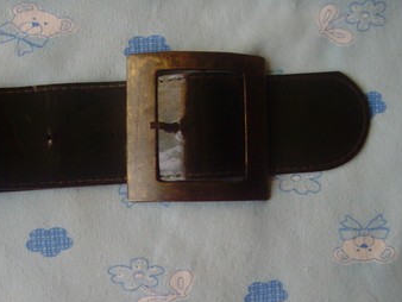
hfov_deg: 36.6
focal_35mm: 52
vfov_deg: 28.0
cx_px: 158
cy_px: 182
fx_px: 604
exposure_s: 1/15
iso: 200
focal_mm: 6.6
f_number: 3.5
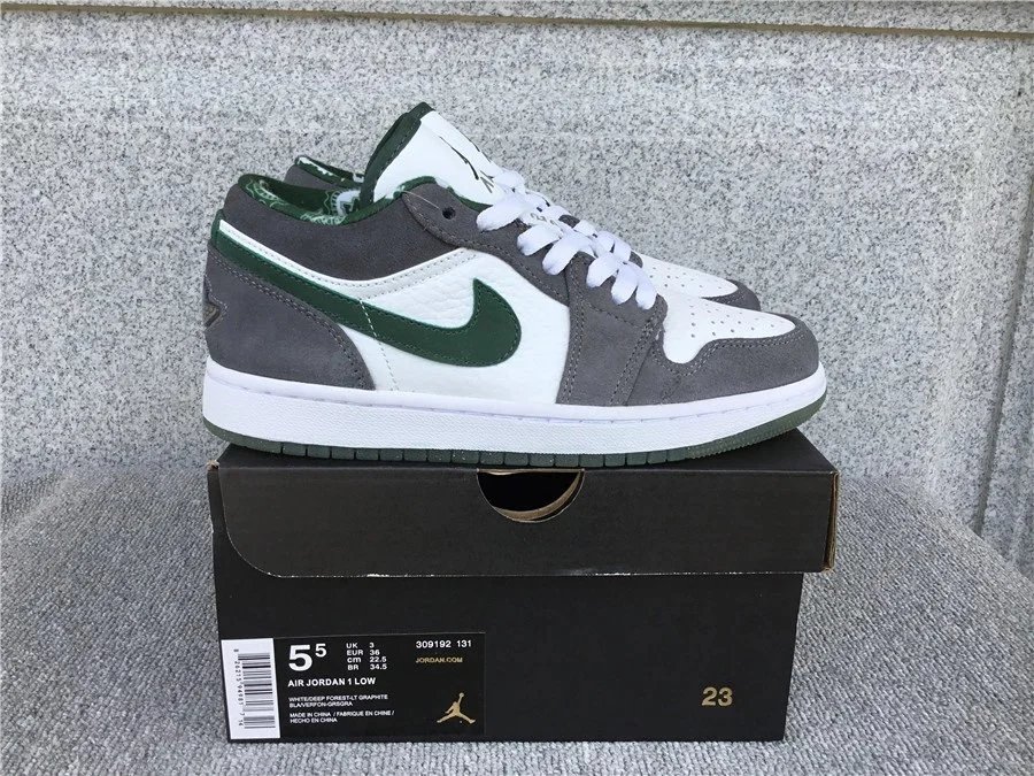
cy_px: 388
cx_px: 517
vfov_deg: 45.4
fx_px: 926
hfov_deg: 58.4
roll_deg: -0.8
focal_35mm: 31
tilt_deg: -16.1
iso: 25
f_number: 2.4
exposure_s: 1/301
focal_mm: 3.3
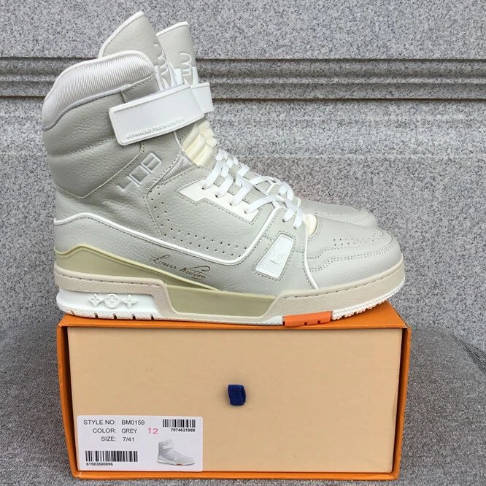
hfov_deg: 44.9
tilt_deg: -14.1
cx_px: 223
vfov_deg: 44.9
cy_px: 242
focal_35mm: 37
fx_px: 588
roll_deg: +0.1
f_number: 2.4
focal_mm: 3.3
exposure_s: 1/791
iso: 25
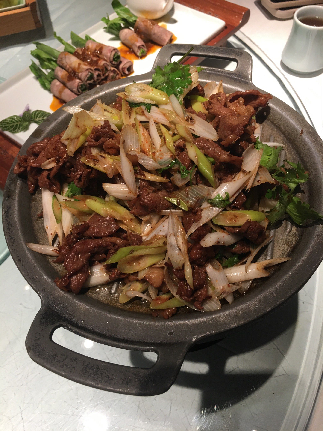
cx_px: 162
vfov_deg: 61.7
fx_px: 361
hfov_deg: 48.2
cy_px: 216
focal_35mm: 29
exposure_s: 1/33
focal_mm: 4.15
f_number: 2.2
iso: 32
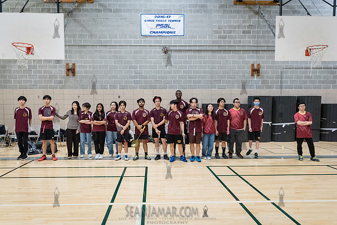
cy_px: 120
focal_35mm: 27
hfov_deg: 67.8
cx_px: 159
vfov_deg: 48.3
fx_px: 250
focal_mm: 24
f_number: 3.5
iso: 8000
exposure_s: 1/250
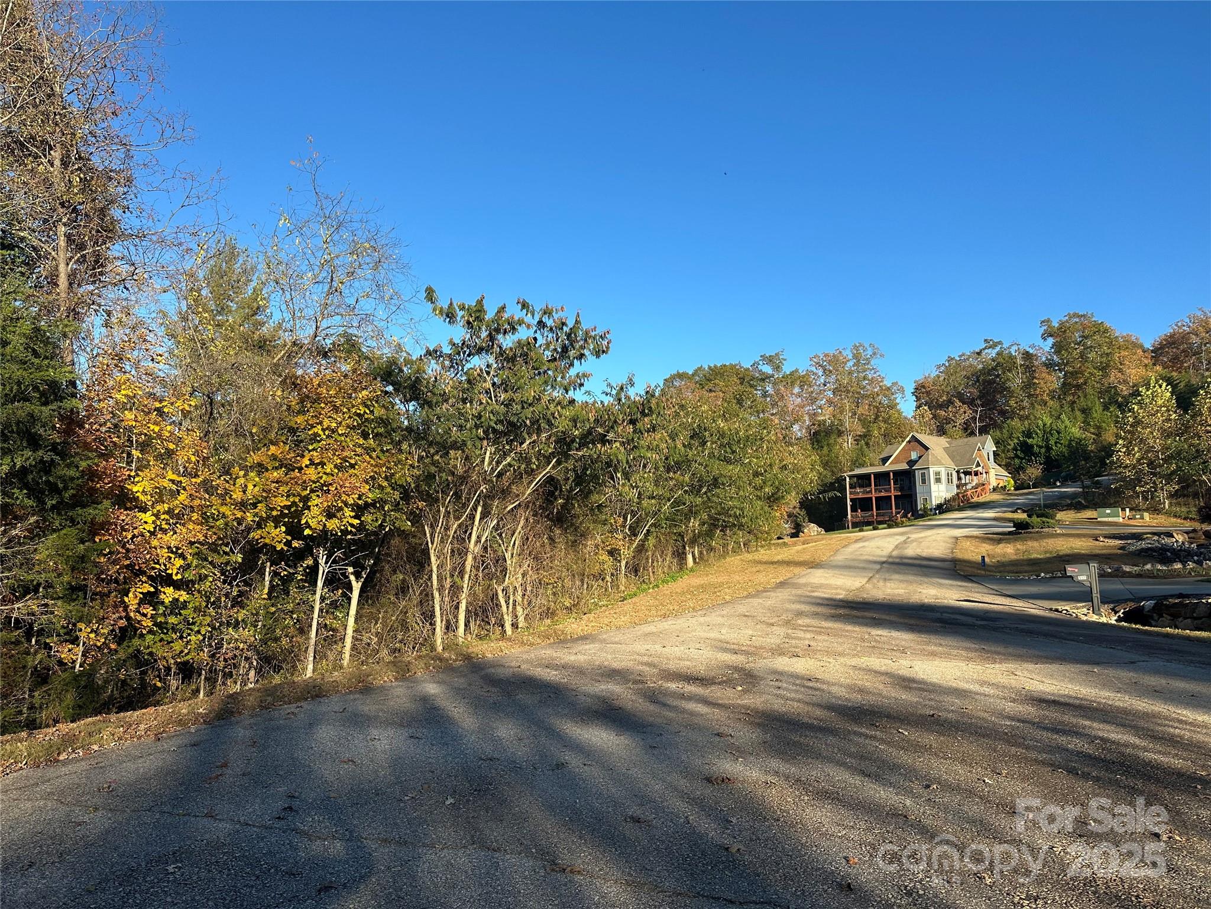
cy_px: 454
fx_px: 840
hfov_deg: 71.6
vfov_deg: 56.8
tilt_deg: +9.0
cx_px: 606
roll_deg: +0.6
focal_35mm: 24
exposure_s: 1/2110
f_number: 1.78
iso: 80
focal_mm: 6.86
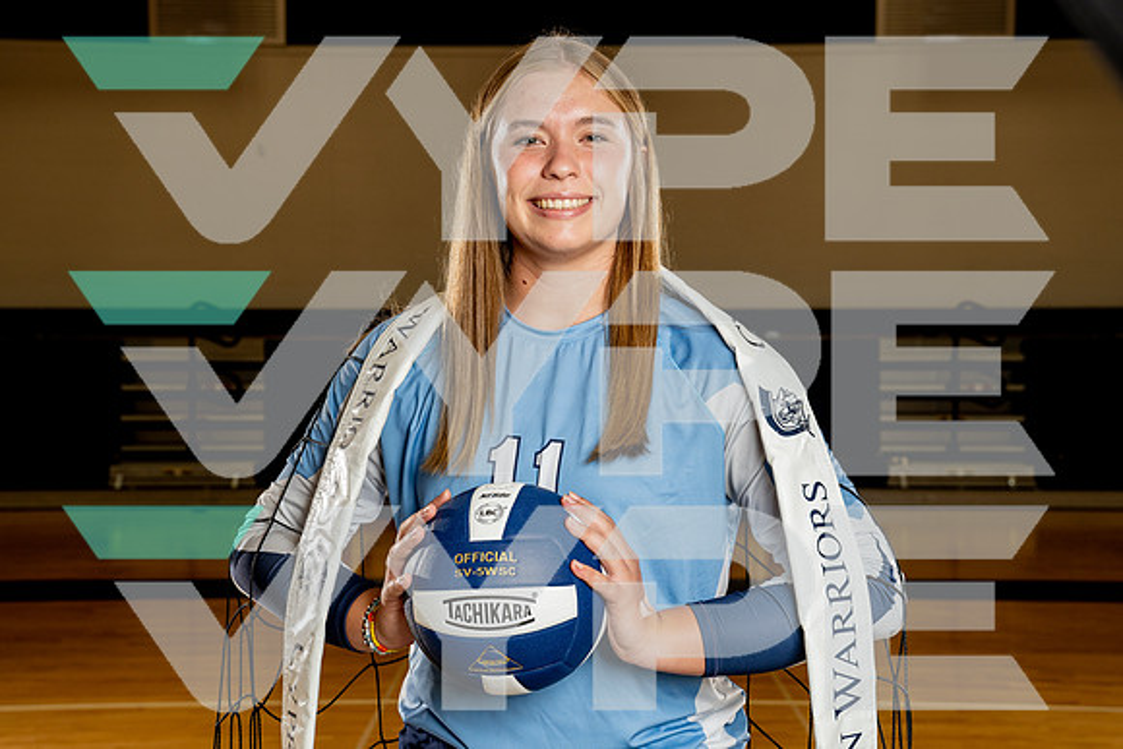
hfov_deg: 36.3
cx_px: 554
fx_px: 1714
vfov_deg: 24.7
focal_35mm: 55
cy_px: 372
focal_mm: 53
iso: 640
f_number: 7.1
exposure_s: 1/250
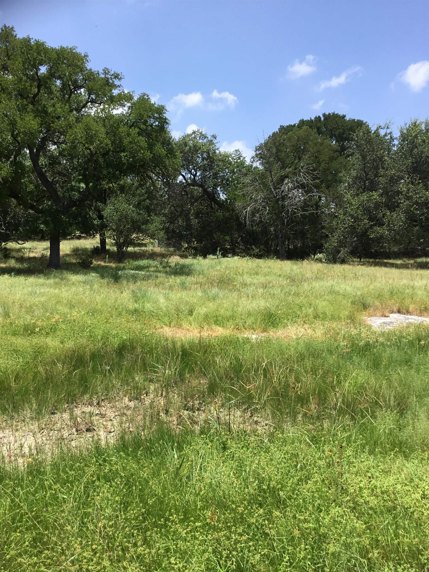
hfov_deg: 45.4
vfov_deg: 58.4
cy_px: 286
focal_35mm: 31
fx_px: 512
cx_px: 214
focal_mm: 3.3
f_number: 2.4
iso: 25
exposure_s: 1/1006
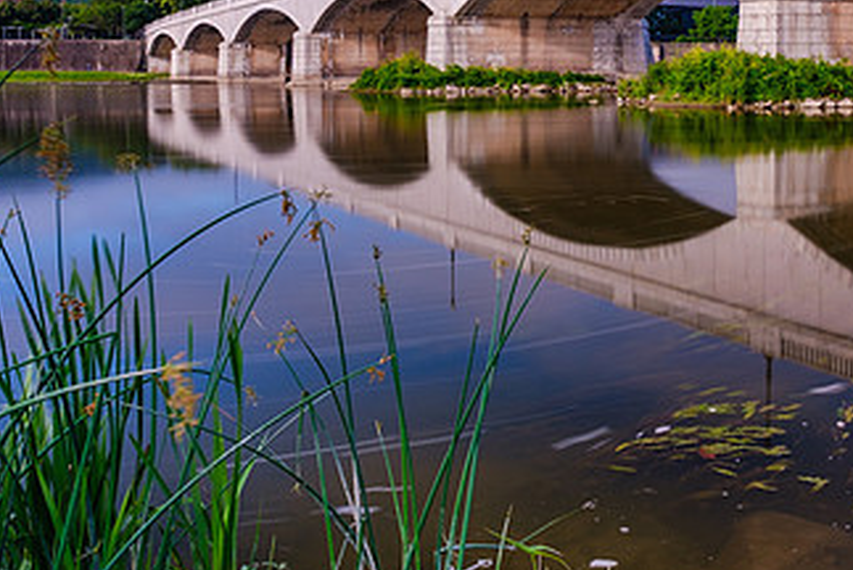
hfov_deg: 51.2
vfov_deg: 35.1
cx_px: 543
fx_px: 877
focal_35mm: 37
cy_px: 136
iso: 160
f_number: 8
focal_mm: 13.2
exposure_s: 15
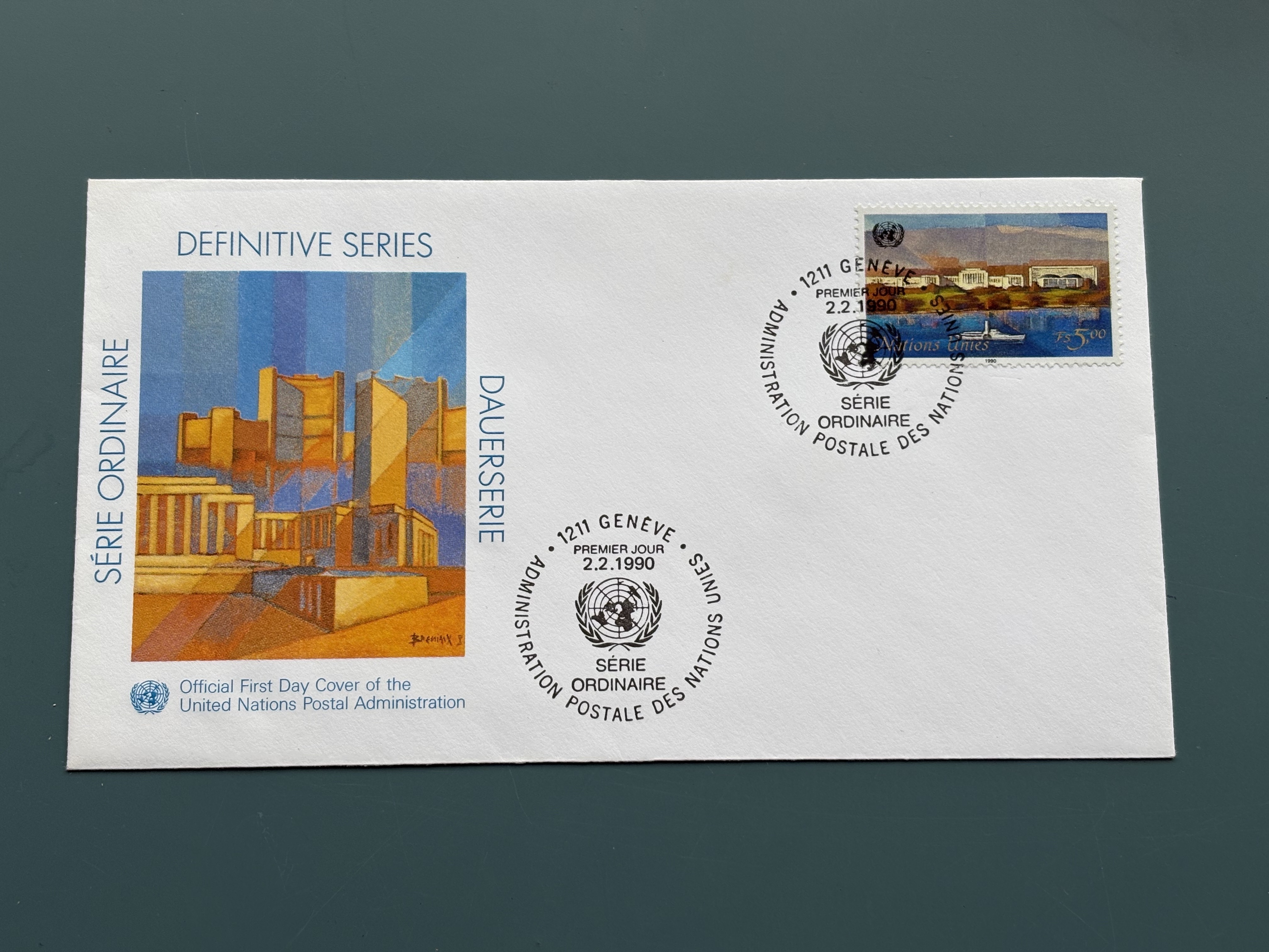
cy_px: 476
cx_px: 634
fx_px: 1906
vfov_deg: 28.0
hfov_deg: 36.8
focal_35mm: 52
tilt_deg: -82.3
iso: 32
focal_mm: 5.96
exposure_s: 1/395
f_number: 1.6
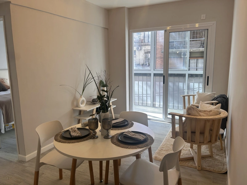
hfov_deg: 67.3
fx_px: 186
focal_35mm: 26
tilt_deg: -9.9
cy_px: 92
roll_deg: +0.9
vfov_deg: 53.1
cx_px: 124
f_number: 1.5
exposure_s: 1/117
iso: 32
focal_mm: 5.7
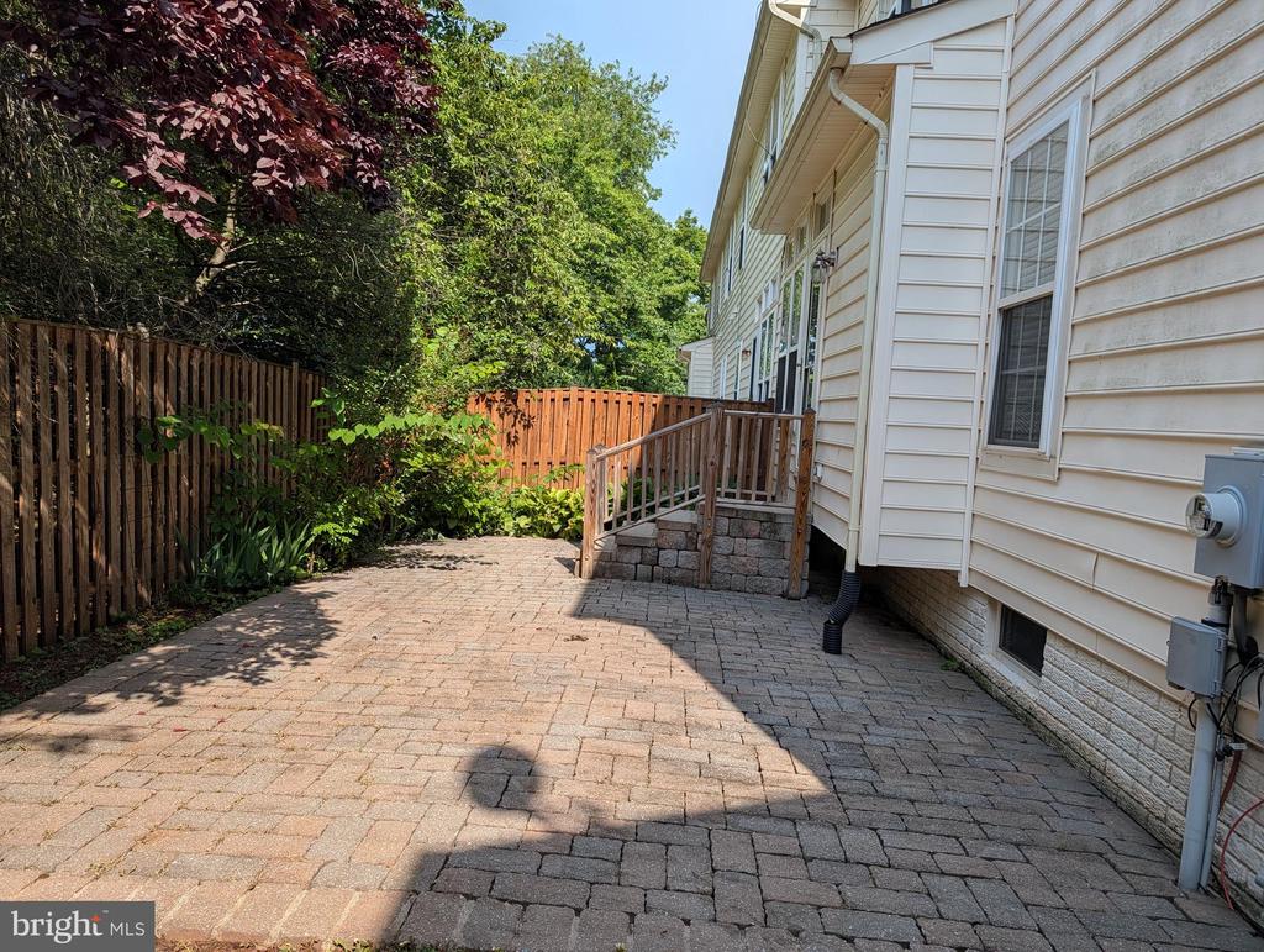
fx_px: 878
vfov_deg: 56.9
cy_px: 476
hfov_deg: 71.5
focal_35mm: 24
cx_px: 632
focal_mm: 6.9
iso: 21
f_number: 1.68
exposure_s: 1/939
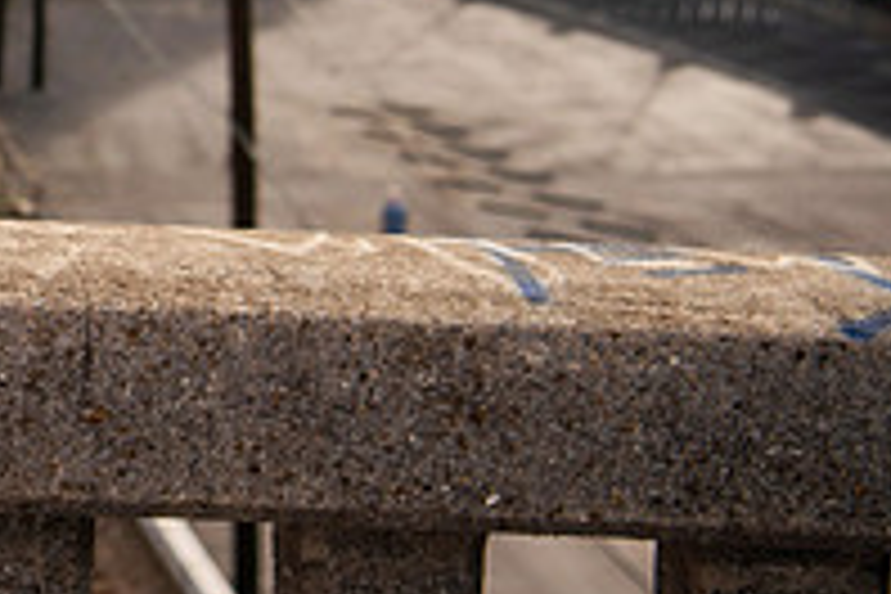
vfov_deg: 11.4
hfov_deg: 16.3
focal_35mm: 117
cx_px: -360
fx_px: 2896
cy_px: -200
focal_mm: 40
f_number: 4
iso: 200
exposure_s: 1/2500
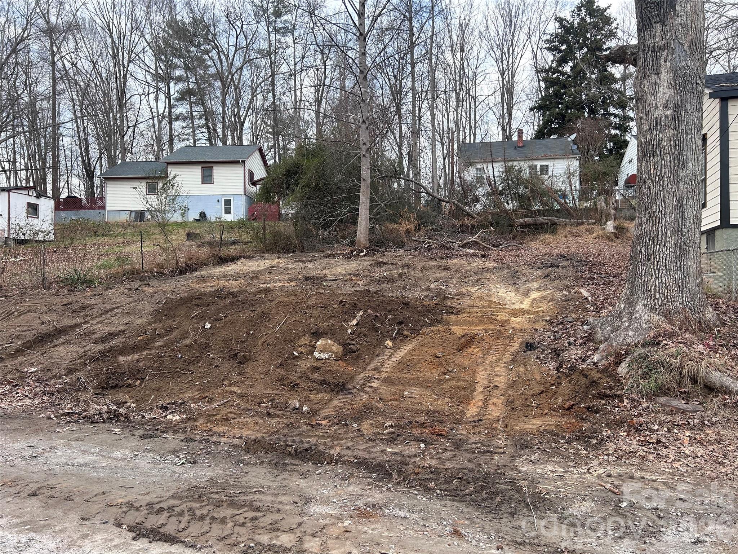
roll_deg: +1.1
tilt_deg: +1.4
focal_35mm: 26
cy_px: 277
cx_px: 369
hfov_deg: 67.3
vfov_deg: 53.1
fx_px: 554
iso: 40
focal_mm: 5.7
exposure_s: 1/147
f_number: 1.5
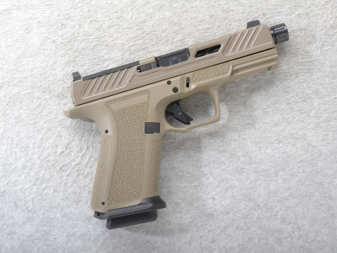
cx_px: 160
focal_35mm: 65
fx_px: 633
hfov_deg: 29.8
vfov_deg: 22.6
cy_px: 126
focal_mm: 40
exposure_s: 1/160
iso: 3200
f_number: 20
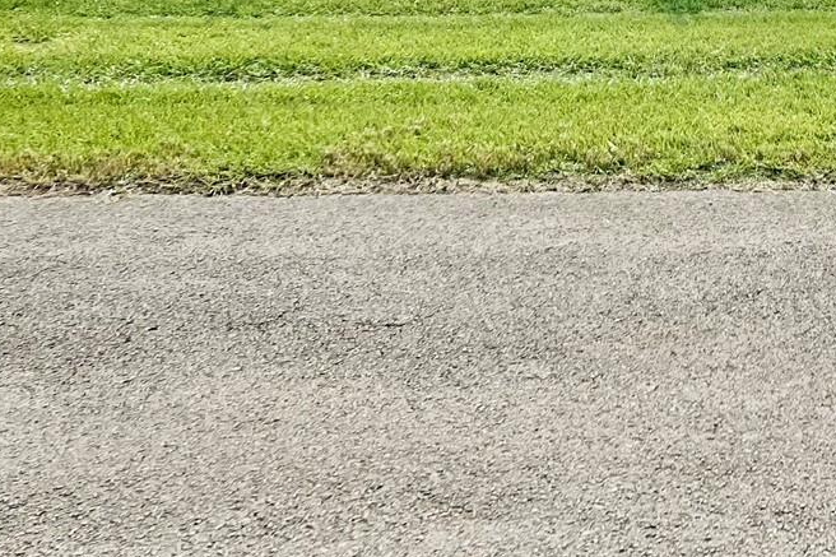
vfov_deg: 18.8
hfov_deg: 28.9
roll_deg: -0.9
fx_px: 1532
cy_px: -203
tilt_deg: -1.7
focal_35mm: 66
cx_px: 803
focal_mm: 5.7
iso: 50
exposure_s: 1/16393
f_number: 1.5
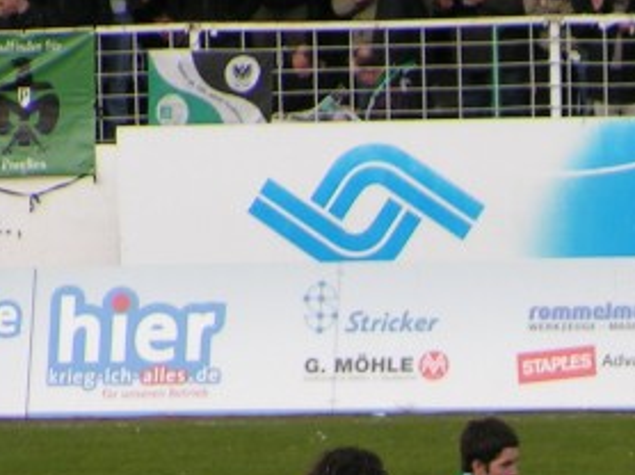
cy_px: 644
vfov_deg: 1.9
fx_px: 14296
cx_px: 761
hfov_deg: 2.5
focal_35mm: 780
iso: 50
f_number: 4.5
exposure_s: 1/320
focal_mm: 41.4
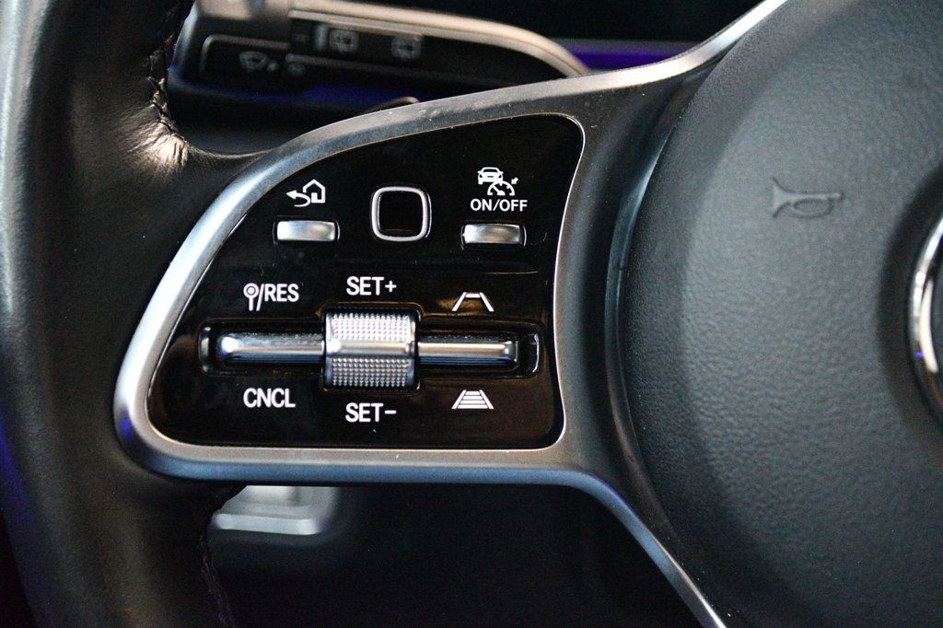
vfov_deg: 22.6
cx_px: 472
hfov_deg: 33.4
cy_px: 314
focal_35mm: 60
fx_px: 1571
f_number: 5.3
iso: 11400
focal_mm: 40
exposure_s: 1/60
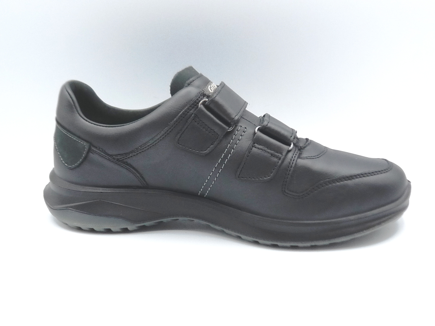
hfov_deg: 39.7
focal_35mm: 48
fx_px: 603
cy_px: 163
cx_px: 218
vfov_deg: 30.3
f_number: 4
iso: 100
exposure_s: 1/125
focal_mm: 4.8
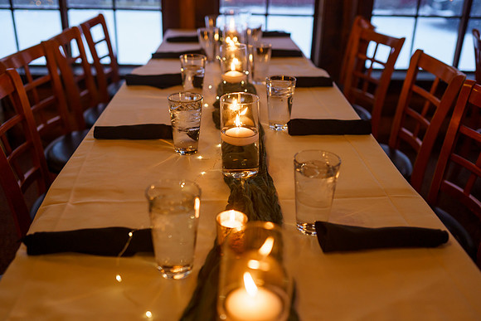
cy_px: 160
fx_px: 488
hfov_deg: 52.5
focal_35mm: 37
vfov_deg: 36.4
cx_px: 240
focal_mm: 35
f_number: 2
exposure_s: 1/250
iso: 500
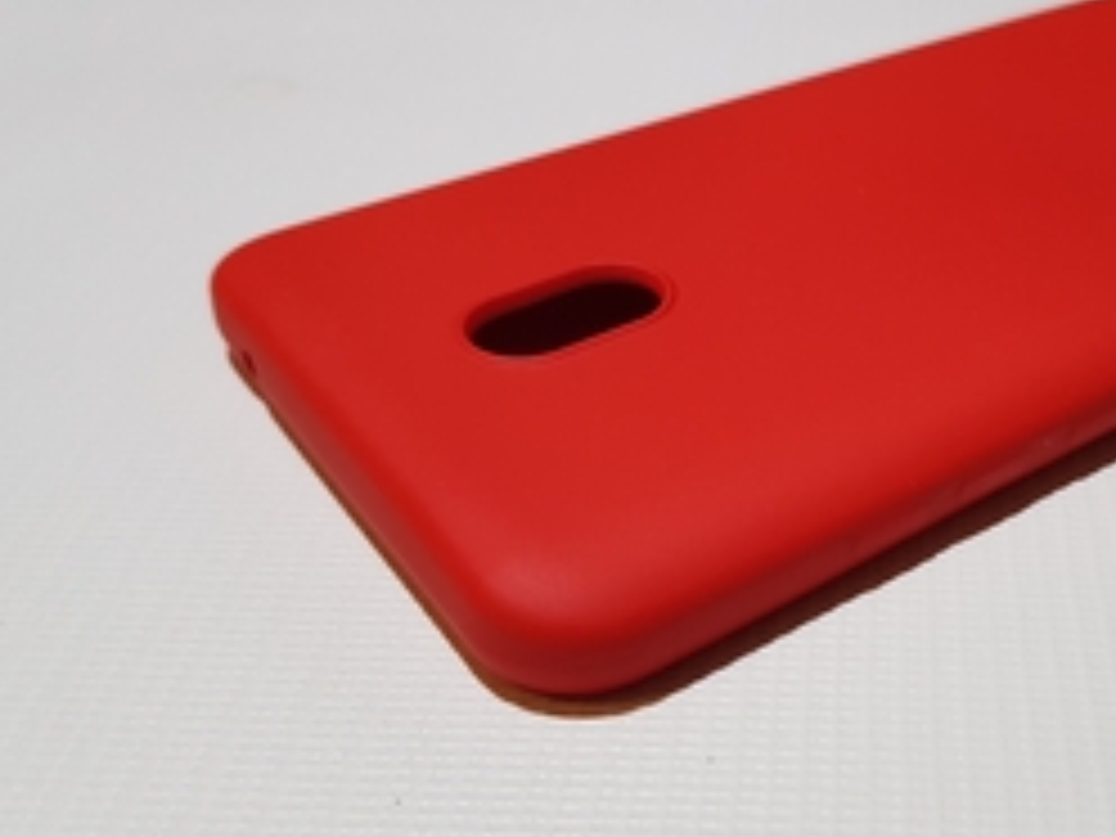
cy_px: 423
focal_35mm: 42
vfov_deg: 34.3
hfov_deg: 43.0
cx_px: 873
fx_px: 1354
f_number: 1.7
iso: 160
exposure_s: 1/50
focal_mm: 4.2
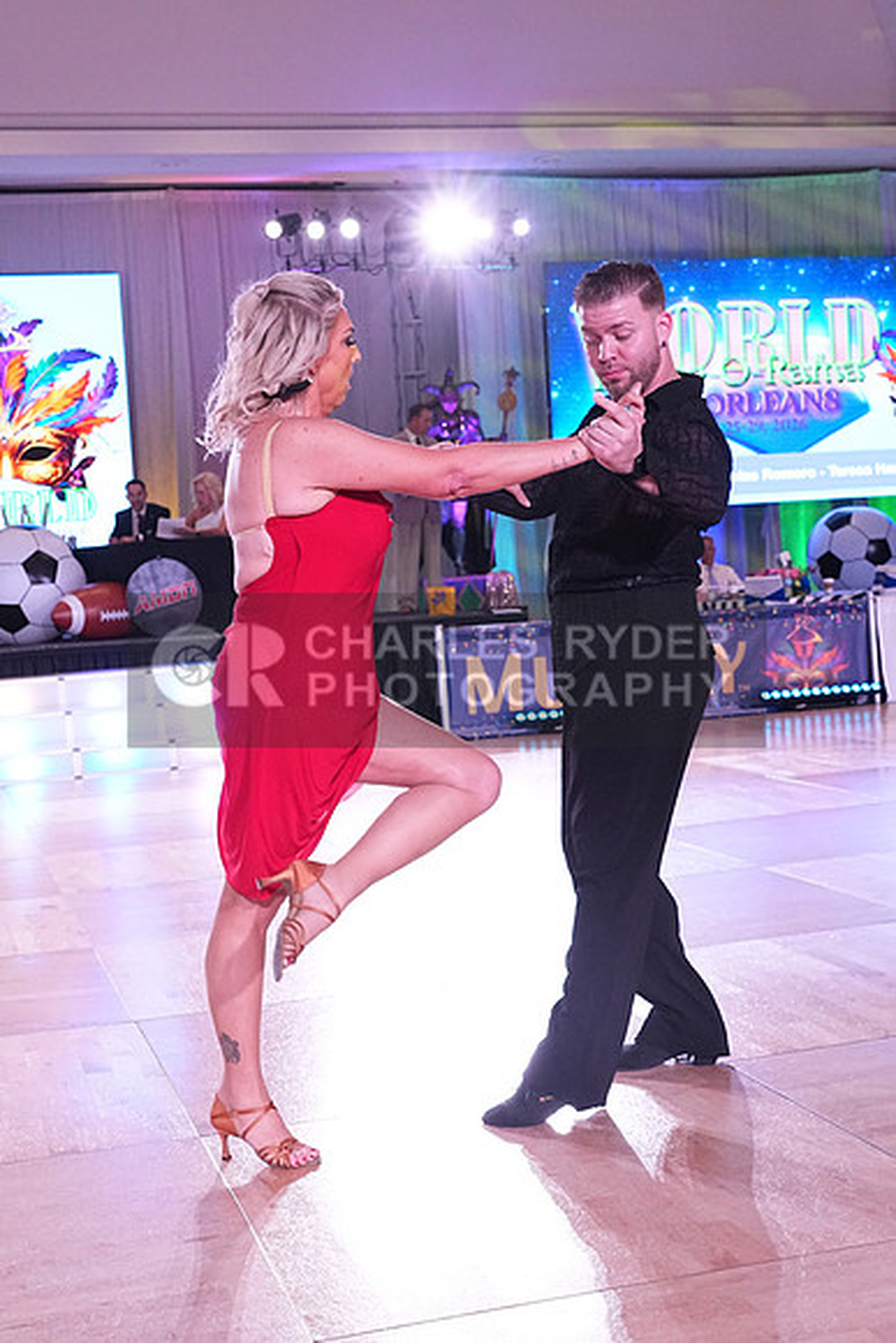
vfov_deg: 40.3
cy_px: 672
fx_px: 1828
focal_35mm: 49
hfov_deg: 27.5
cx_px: 448
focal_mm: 33
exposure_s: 1/400
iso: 4000
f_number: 5.6
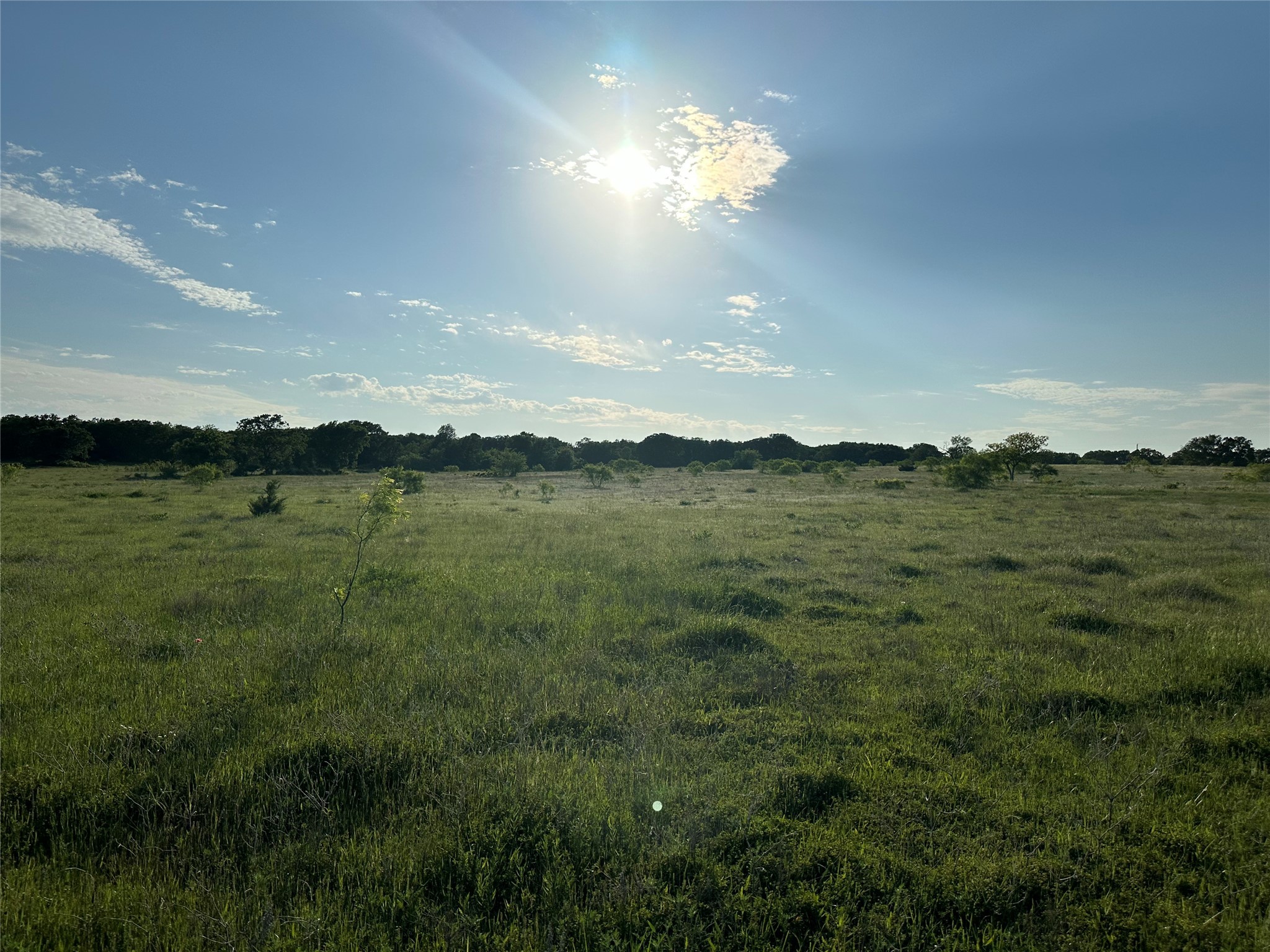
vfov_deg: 56.8
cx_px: 635
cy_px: 476
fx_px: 881
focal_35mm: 24
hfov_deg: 71.6
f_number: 1.78
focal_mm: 6.86
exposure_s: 1/18519
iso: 80
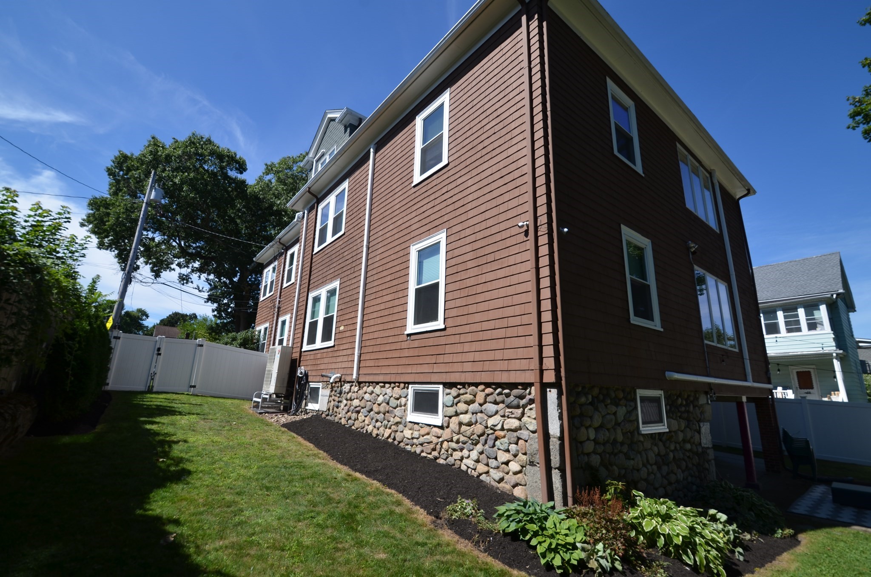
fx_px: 362
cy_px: 288
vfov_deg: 77.1
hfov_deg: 100.5
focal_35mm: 15
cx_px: 436
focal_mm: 10
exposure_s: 1/200
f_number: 7.1
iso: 100
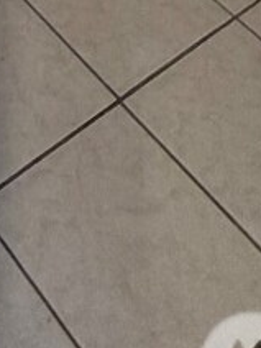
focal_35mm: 95
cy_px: -740
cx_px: -185
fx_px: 955
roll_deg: -2.7
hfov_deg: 14.1
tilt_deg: -4.4
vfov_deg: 11.0
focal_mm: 2.22
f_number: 2.2
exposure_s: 1/120
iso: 320
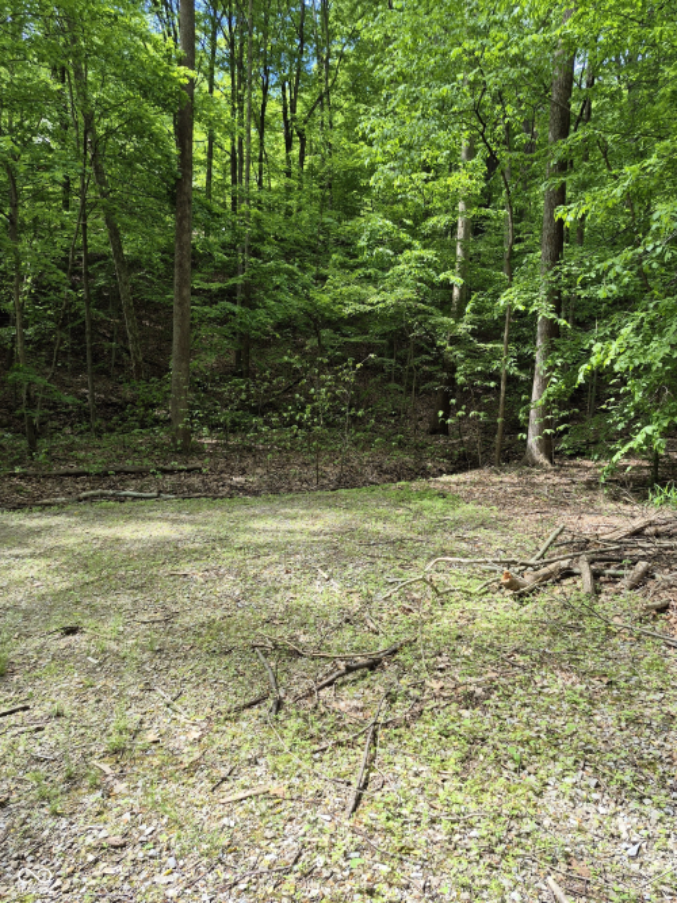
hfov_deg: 58.9
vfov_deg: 73.9
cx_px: 338
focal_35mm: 23
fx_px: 600
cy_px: 452
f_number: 1.8
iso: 25
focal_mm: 5.4
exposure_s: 1/282
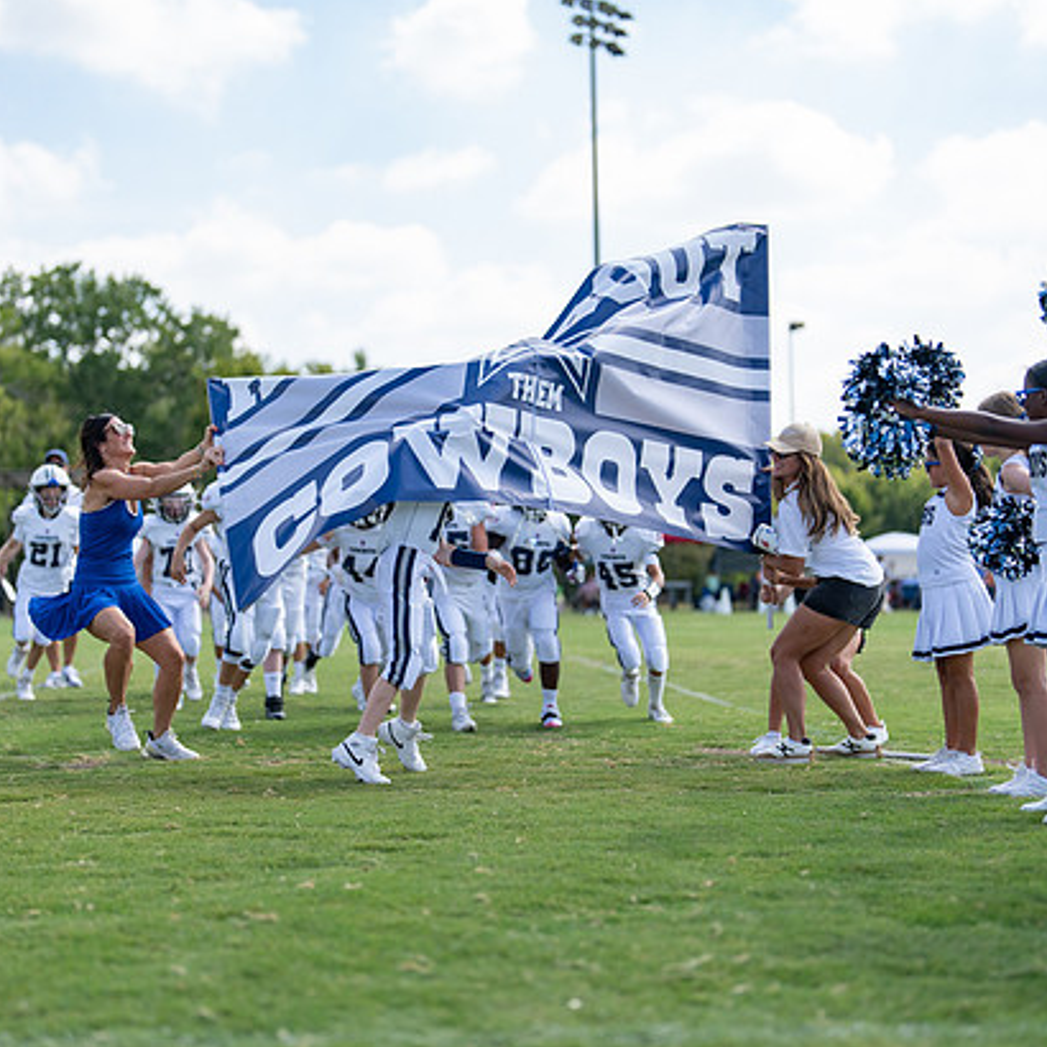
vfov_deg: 26.5
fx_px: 2224
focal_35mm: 65
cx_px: 483
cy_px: 524
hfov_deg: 26.5
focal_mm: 50
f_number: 1.2
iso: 100
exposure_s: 1/4000
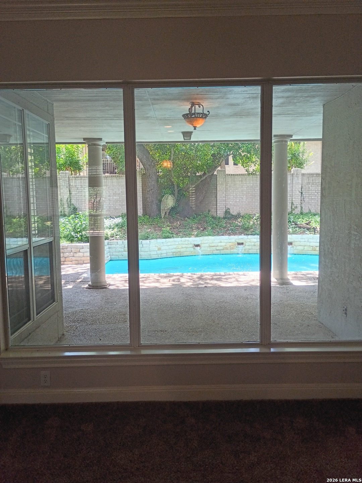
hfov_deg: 48.2
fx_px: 404
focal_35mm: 29
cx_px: 181
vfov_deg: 61.7
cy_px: 242
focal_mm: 4.27
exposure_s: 1/60
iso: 170
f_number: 1.8
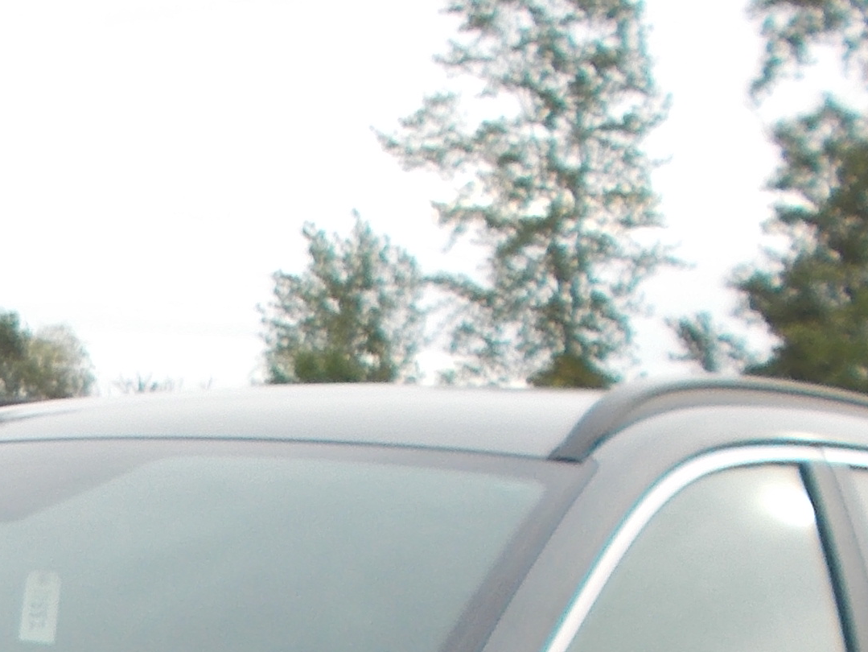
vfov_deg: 12.6
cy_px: 1023
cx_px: -188
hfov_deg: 16.9
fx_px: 2784
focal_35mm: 111
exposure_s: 1/125
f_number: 3.2
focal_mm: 4.6
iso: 80
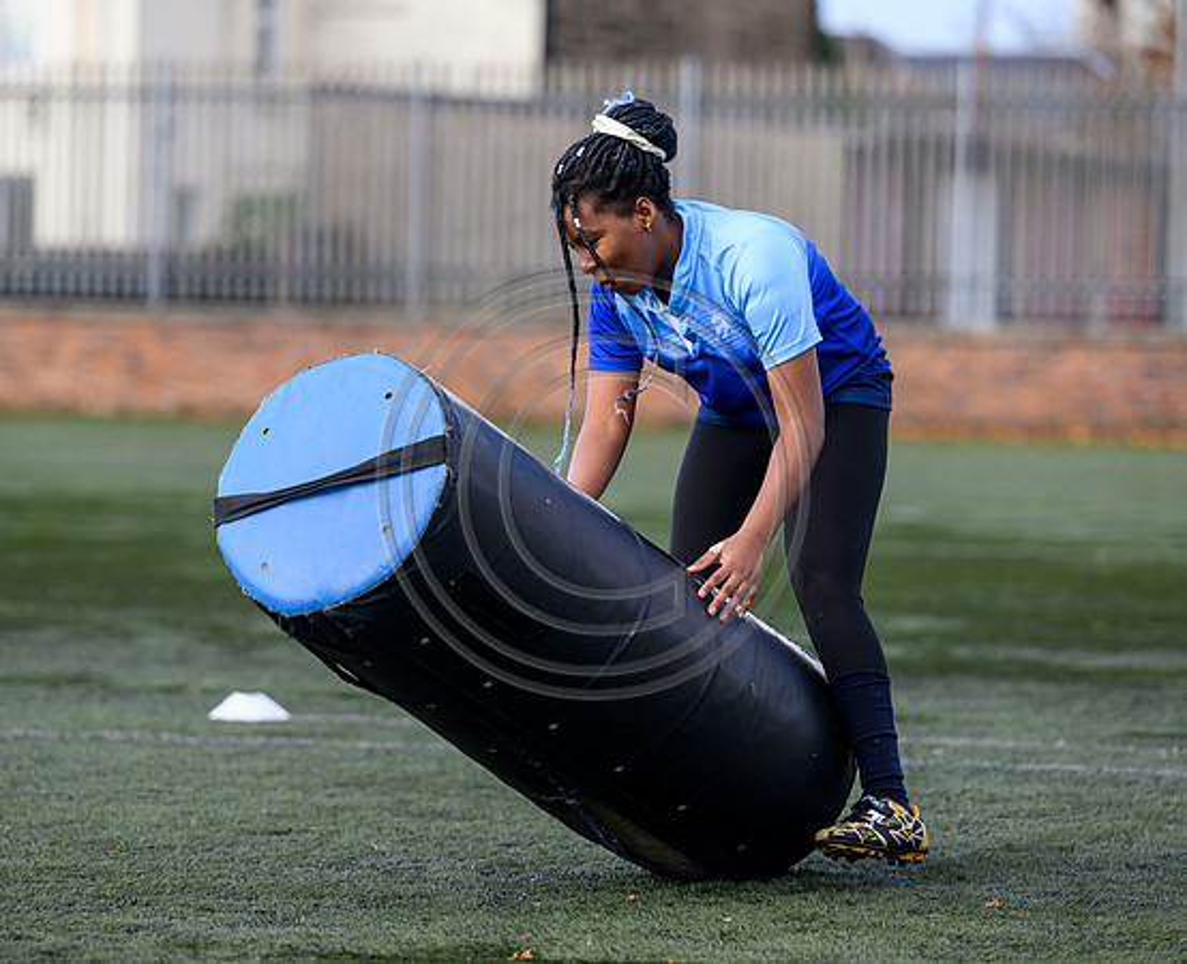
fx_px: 6355
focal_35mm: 180
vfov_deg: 8.7
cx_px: 588
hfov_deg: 10.7
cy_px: 479
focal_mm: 140
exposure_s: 1/1250
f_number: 3.2
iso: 500
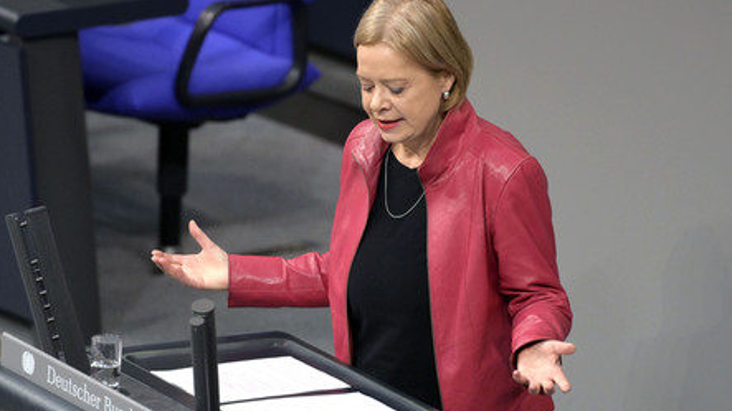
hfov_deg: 5.2
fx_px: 8073
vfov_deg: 2.9
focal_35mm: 416
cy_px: 220
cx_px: 366
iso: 10000
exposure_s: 1/320
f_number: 5.6
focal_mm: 390
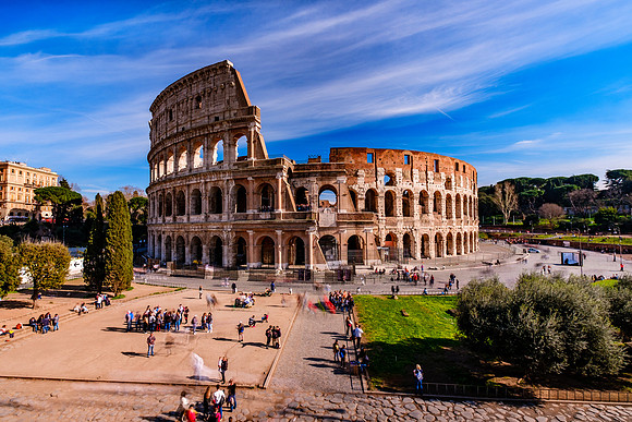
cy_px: 215
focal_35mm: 18
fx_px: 308
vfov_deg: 68.8
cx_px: 308
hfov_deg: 91.5
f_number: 8
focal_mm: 11
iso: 160
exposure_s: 5
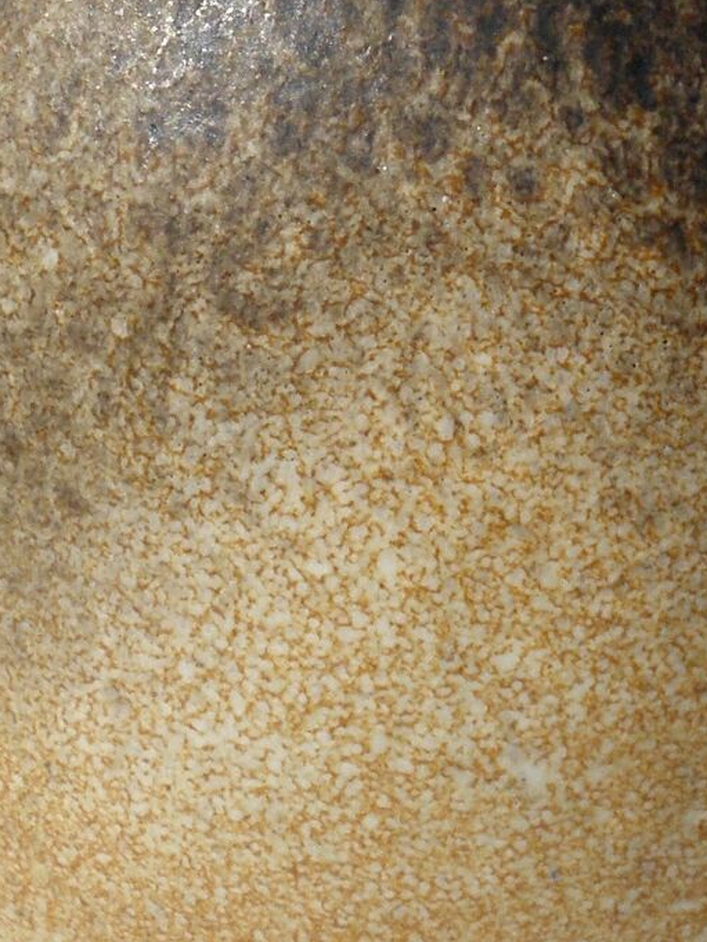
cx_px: 613
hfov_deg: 7.9
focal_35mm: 188
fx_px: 5118
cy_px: 80
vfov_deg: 10.5
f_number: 8
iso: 100
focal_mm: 9.1
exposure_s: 1/320
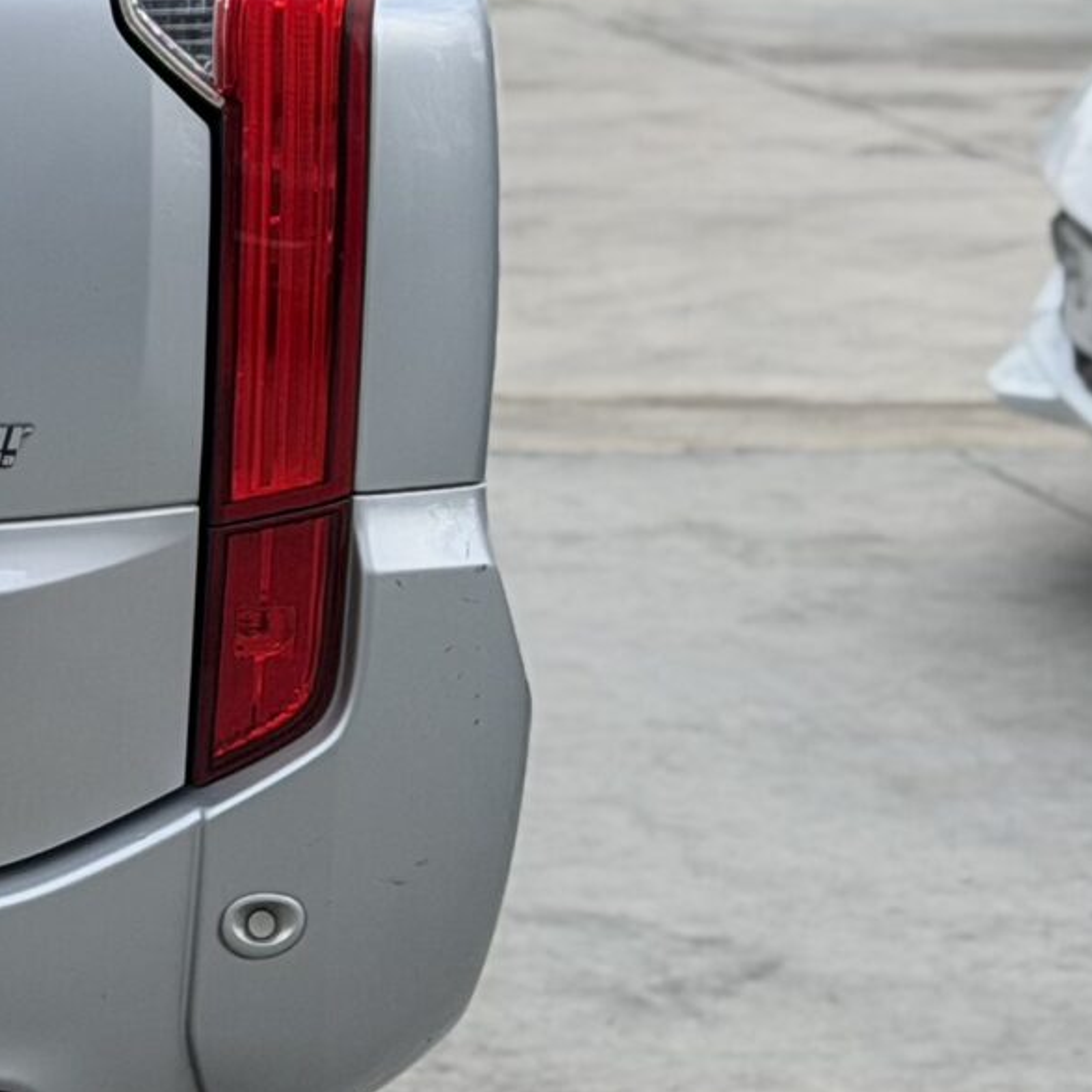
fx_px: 6603
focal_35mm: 185
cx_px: -1120
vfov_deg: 9.4
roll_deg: -0.7
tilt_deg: -7.6
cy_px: 102
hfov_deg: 8.9
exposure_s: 1/1149
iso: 64
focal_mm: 6.76
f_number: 1.78
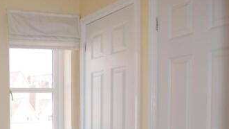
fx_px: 340
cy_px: 144
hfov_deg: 34.3
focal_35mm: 56
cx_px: 7
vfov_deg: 20.4
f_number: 3.5
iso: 400
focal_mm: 18
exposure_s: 1/125
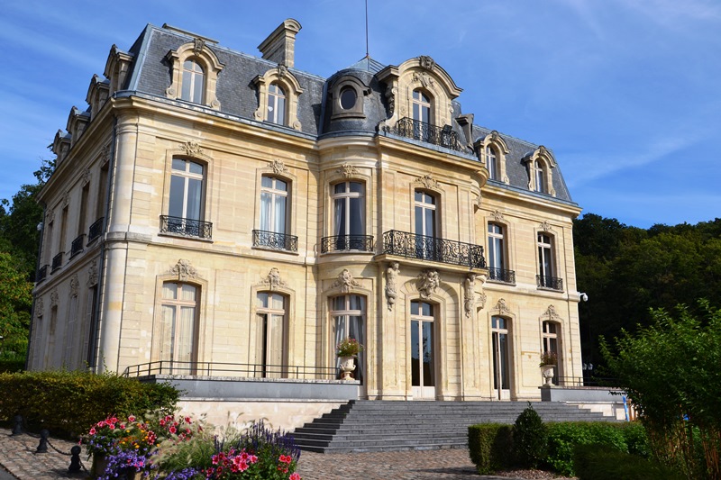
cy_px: 240
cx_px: 360
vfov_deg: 40.0
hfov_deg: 57.2
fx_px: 661
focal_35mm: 33
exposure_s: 1/320
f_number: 9
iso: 100
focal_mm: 22
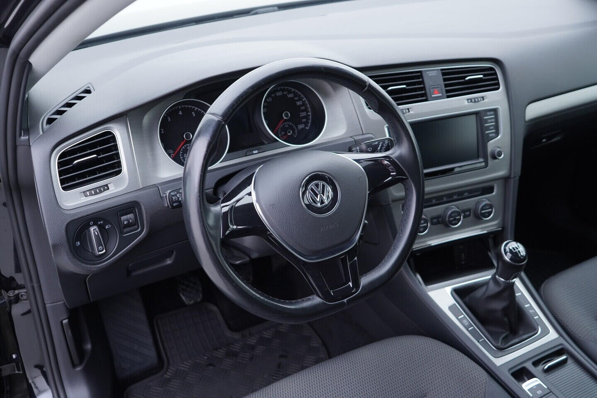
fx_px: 597
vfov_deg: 36.9
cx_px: 298
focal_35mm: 36
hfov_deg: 53.1
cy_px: 199
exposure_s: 1/40
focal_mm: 24
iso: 200
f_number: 2.8
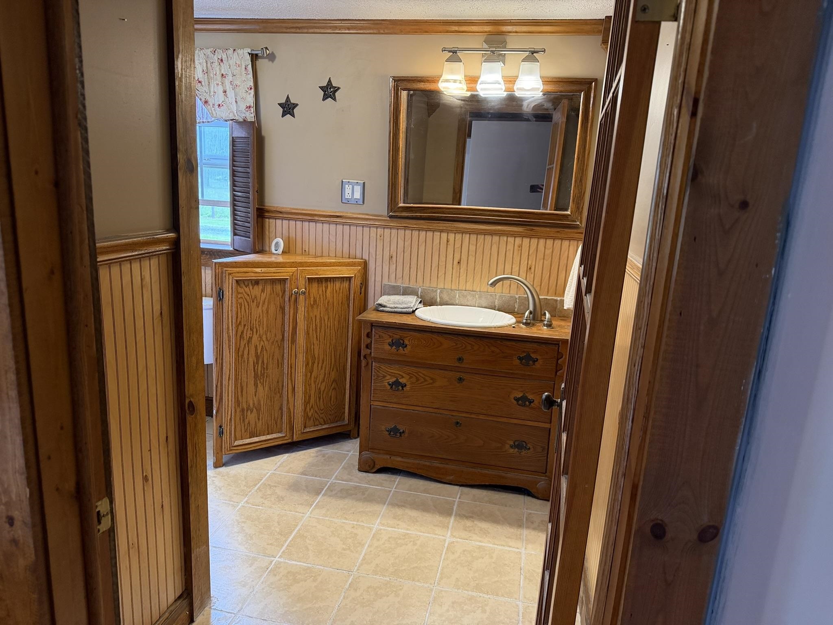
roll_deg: -2.5
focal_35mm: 24
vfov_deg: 56.8
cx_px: 416
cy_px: 312
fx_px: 578
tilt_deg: -13.7
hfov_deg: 71.6
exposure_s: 1/60
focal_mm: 6.76
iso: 200
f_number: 1.78
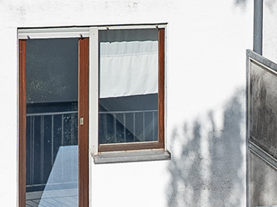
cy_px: 76
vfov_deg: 11.7
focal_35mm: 127
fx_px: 1016
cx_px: 83
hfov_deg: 15.5
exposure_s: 1/3000
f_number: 1.7
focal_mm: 6.72
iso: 100
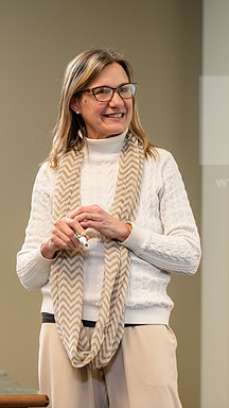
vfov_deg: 13.9
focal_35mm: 155
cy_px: 205
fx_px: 1673
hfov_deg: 7.8
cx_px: 168
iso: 1250
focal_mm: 98
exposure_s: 1/160
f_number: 3.2
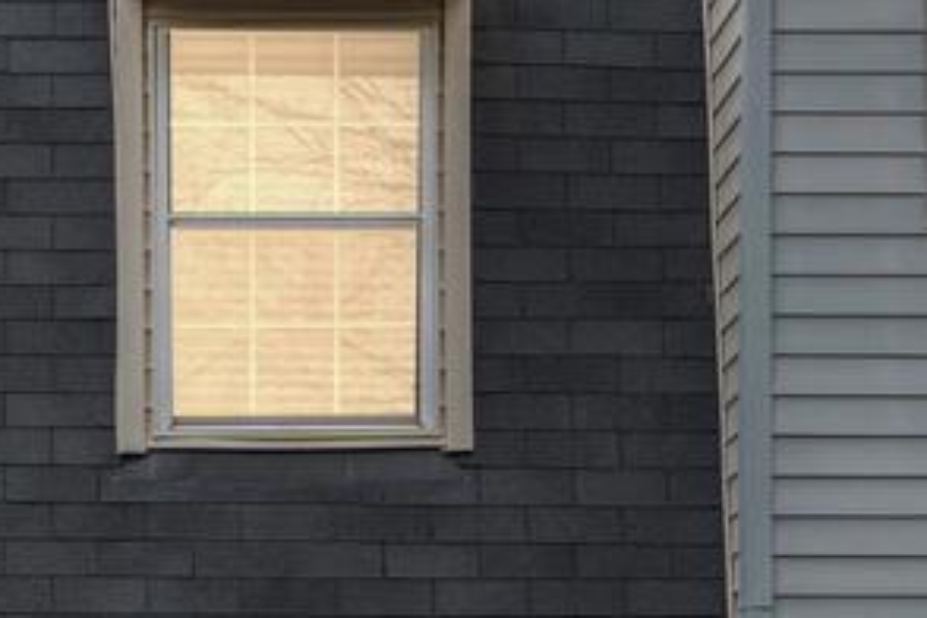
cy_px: 821
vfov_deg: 10.9
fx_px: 3141
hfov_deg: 16.4
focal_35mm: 122
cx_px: -19
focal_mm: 35
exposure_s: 1/60
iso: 250
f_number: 10
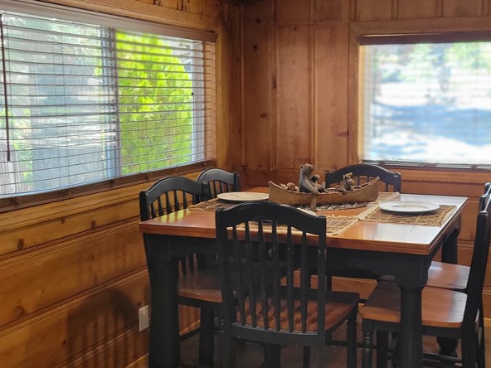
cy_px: 165
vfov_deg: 32.2
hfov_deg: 41.4
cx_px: 338
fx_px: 638
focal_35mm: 45
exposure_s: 1/120
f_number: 1.8
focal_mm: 5.4
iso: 200
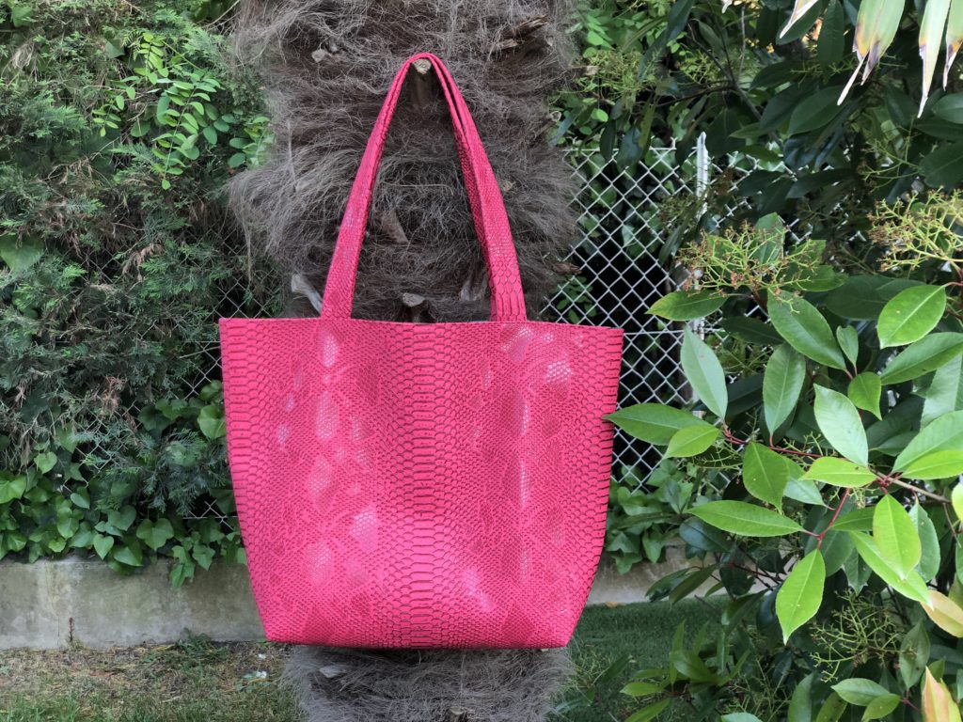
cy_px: 361
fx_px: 1447
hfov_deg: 36.8
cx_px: 482
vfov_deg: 28.0
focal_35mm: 52
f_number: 2.4
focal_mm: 6
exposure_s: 1/60
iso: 40
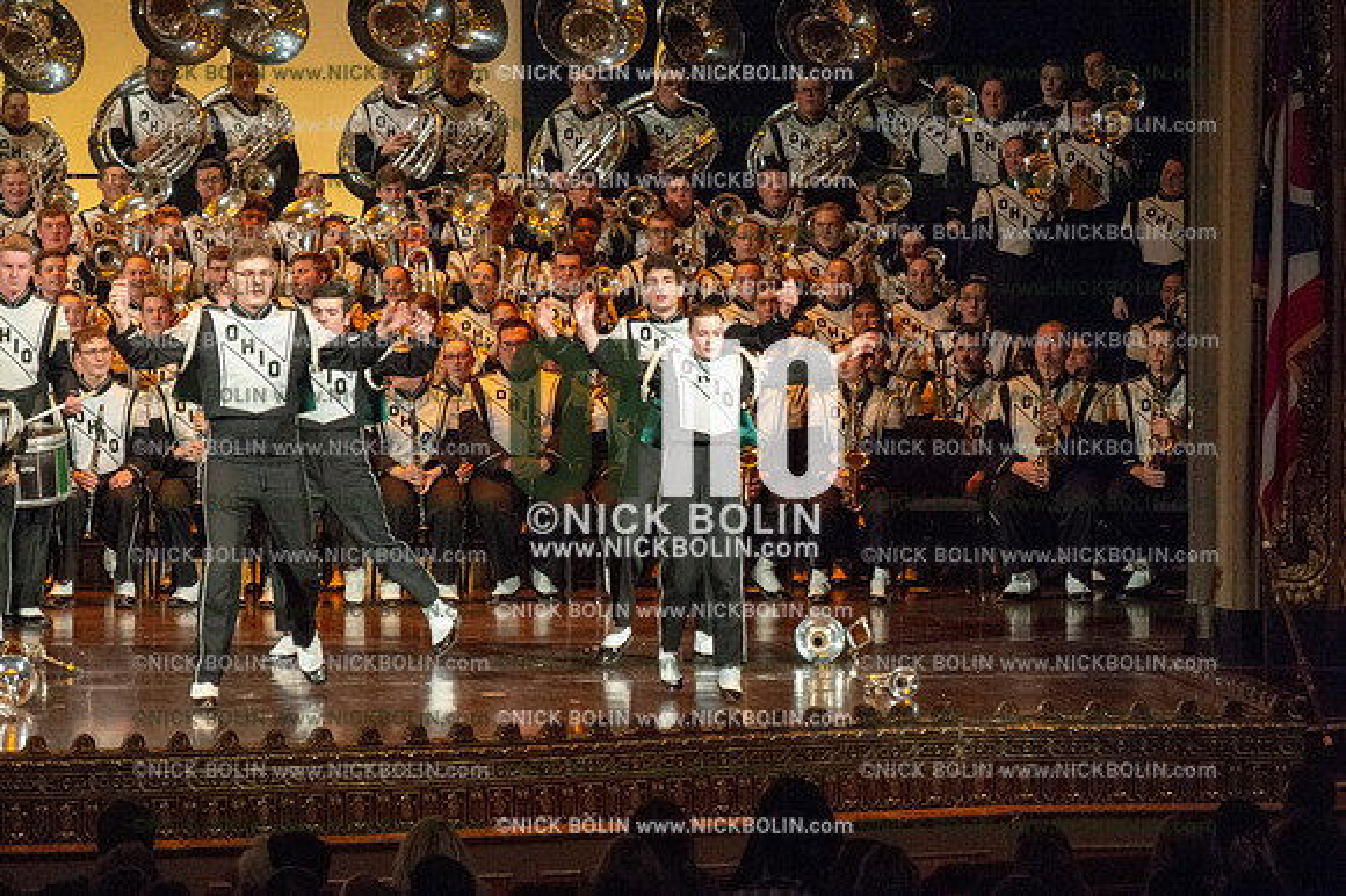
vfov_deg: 7.2
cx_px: 673
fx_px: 7100
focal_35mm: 190
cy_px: 448
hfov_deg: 10.8
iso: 8000
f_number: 5.6
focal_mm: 190
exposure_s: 1/320
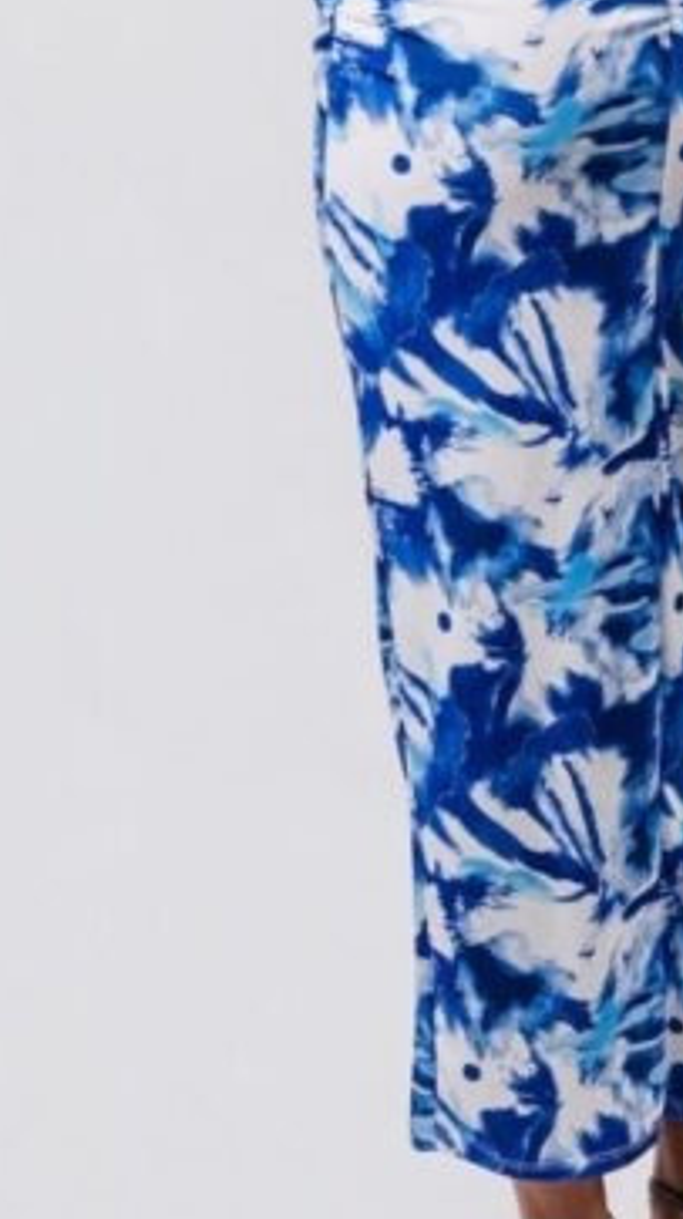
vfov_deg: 14.3
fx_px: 4808
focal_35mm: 149
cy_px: 88
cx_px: 727
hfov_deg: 8.1
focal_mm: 32.8
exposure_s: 1/320
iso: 160
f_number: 2.8
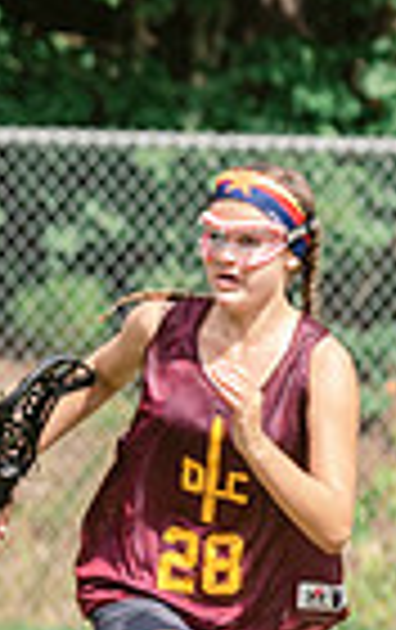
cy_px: 629
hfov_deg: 0.8
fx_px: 27154
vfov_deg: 1.3
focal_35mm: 1579
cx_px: -1144
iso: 250
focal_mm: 200
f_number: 4.5
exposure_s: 1/1250
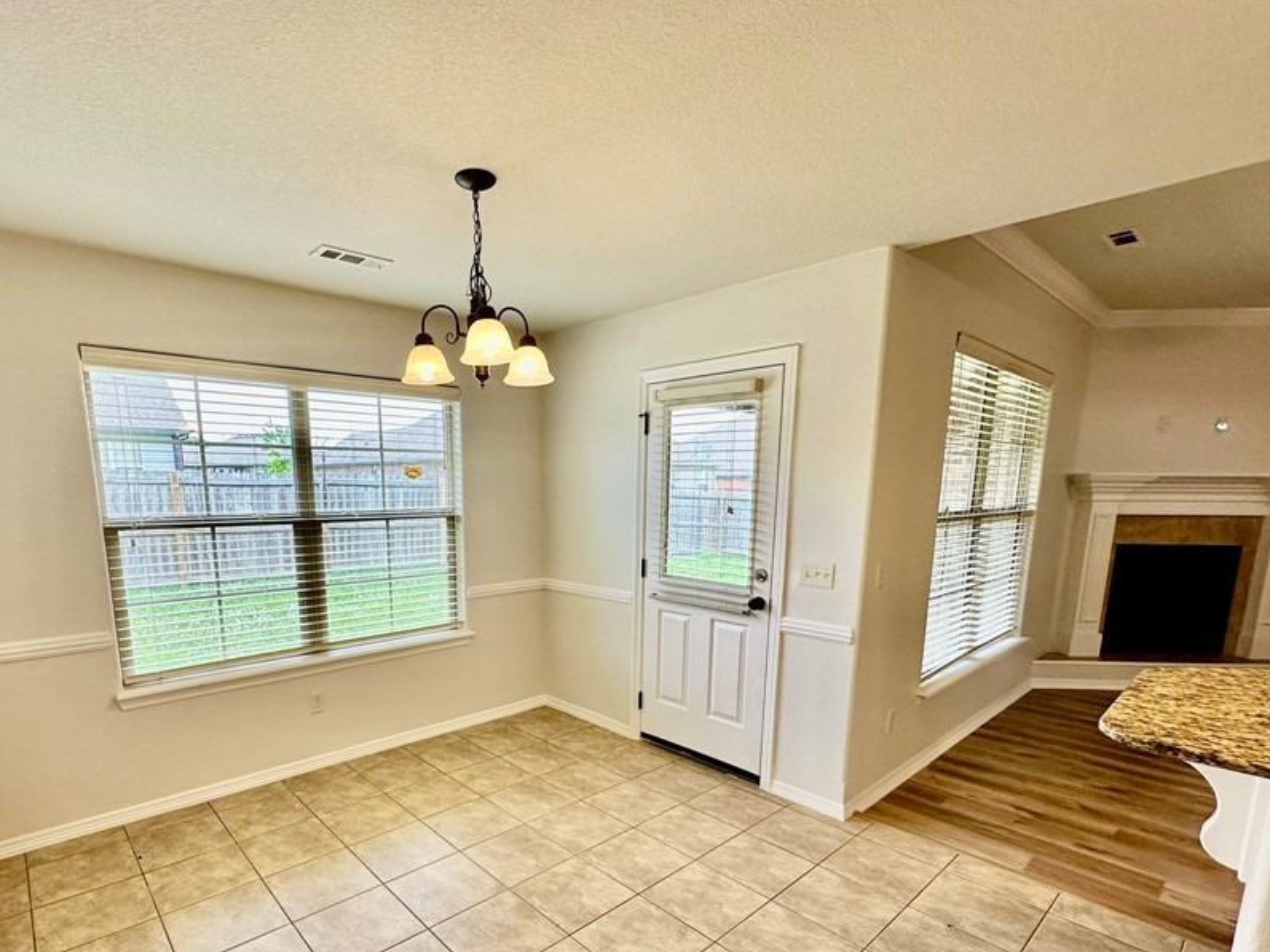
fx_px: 660
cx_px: 562
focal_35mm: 18
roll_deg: +0.0
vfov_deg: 70.2
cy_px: 606
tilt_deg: -10.0
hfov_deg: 87.4
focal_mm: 2.22
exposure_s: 1/120
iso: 80
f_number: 2.2
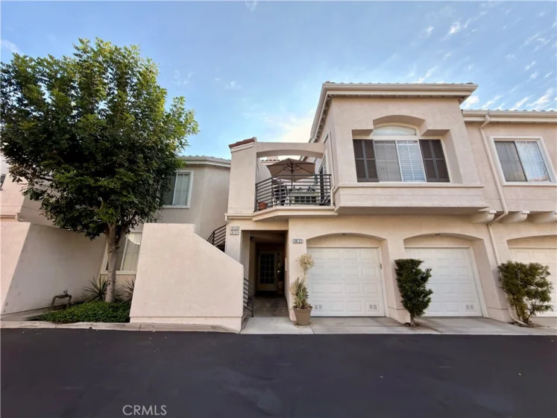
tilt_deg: +16.4
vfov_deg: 85.7
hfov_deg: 102.1
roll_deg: +0.7
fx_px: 225
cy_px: 209
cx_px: 278
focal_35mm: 14
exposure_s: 1/525
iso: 25
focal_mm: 2.22
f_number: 2.2
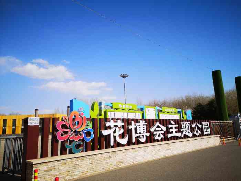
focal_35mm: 27
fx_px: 188
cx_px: 120
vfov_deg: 51.4
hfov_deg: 65.3
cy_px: 90
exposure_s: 1/3333
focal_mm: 3.95
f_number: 1.8
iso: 50
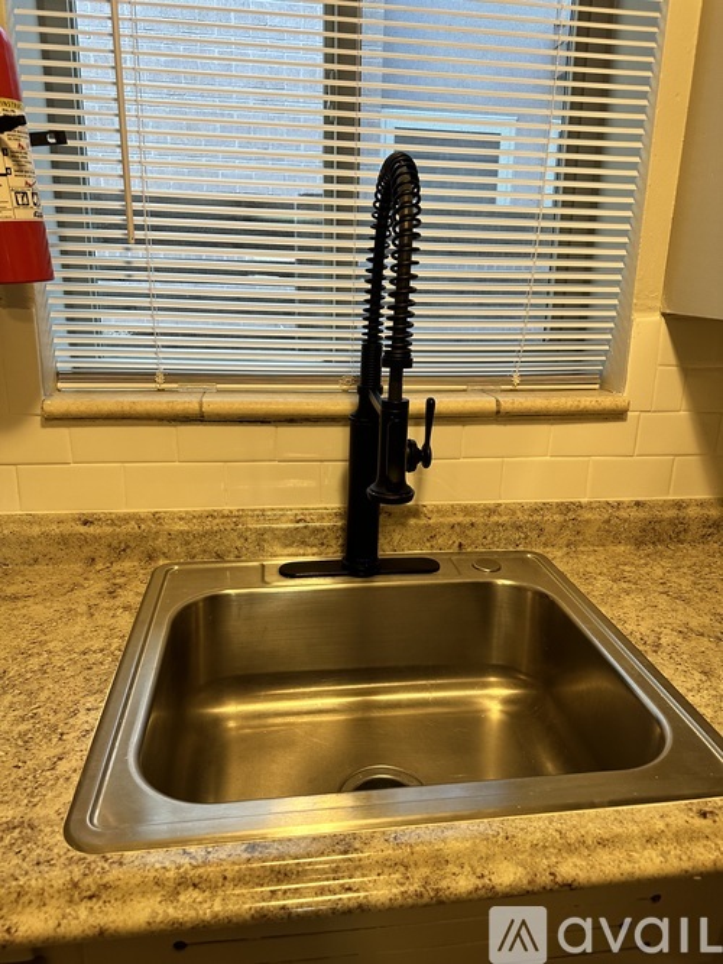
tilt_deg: -16.0
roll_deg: -3.3
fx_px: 669
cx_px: 362
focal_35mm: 24
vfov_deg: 71.6
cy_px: 482
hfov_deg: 56.8
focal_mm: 6.86
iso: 200
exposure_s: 1/60
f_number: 1.78
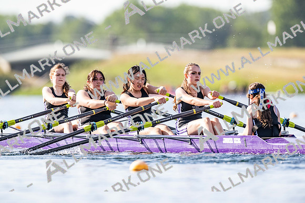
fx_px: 5084
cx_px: 152
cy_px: 102
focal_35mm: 600
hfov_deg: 3.4
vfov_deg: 2.3
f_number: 5.6
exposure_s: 1/2500
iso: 1000
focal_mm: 600
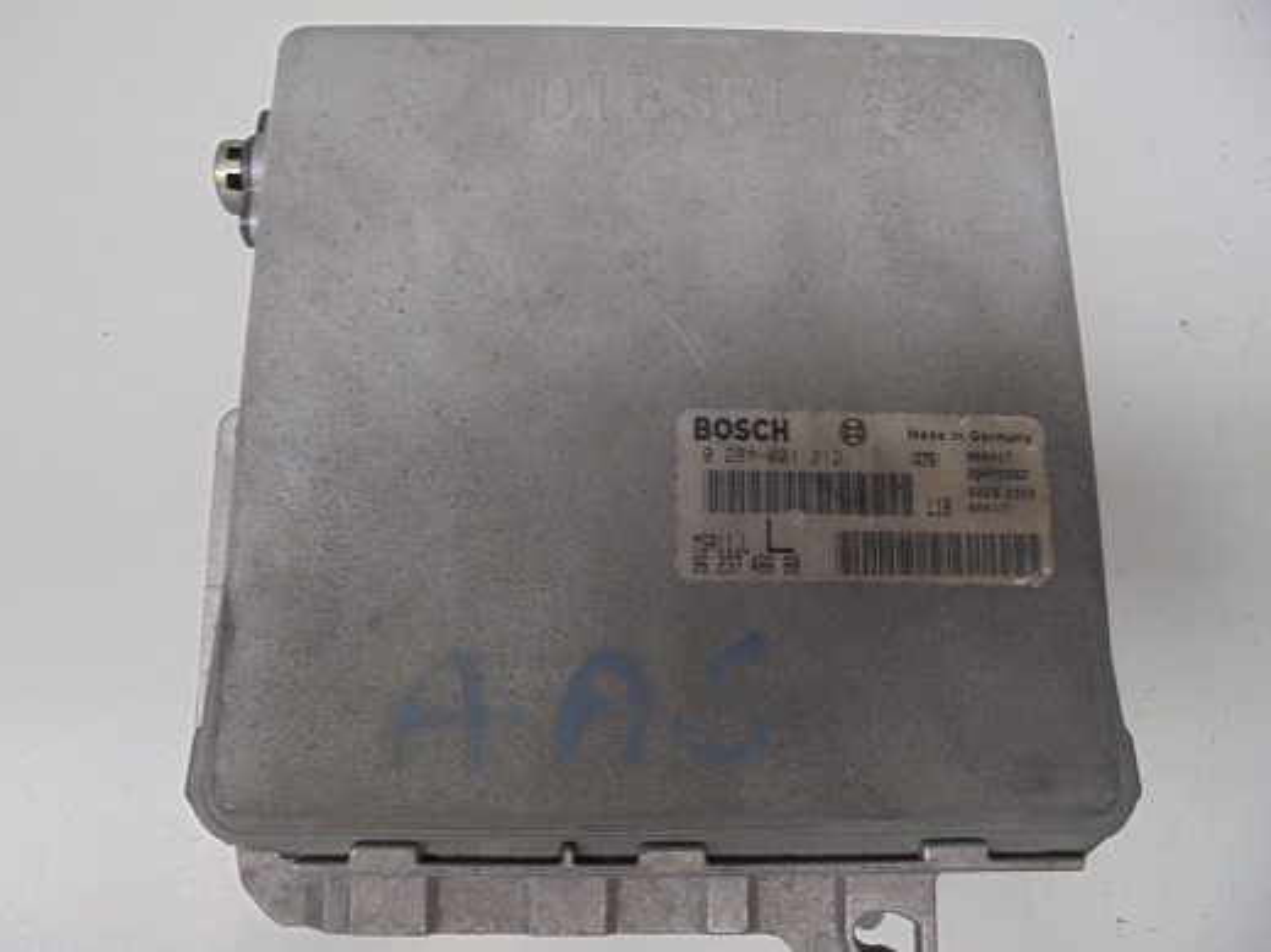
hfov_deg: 67.3
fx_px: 954
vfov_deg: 53.0
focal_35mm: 26
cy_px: 476
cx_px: 636
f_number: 3.5
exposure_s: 1/30
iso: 100
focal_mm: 4.6
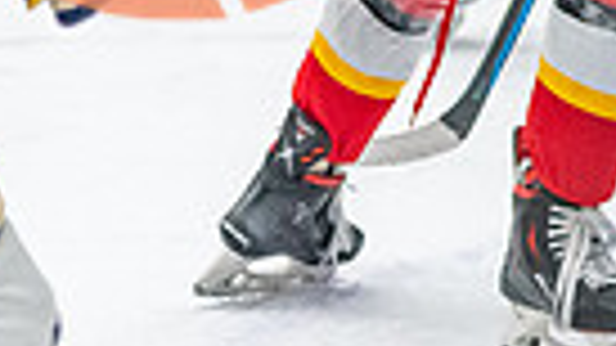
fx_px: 7937
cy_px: -372
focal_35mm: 486
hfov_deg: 4.4
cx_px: 856
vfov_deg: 2.5
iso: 3200
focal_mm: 75
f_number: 2.8
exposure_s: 1/800
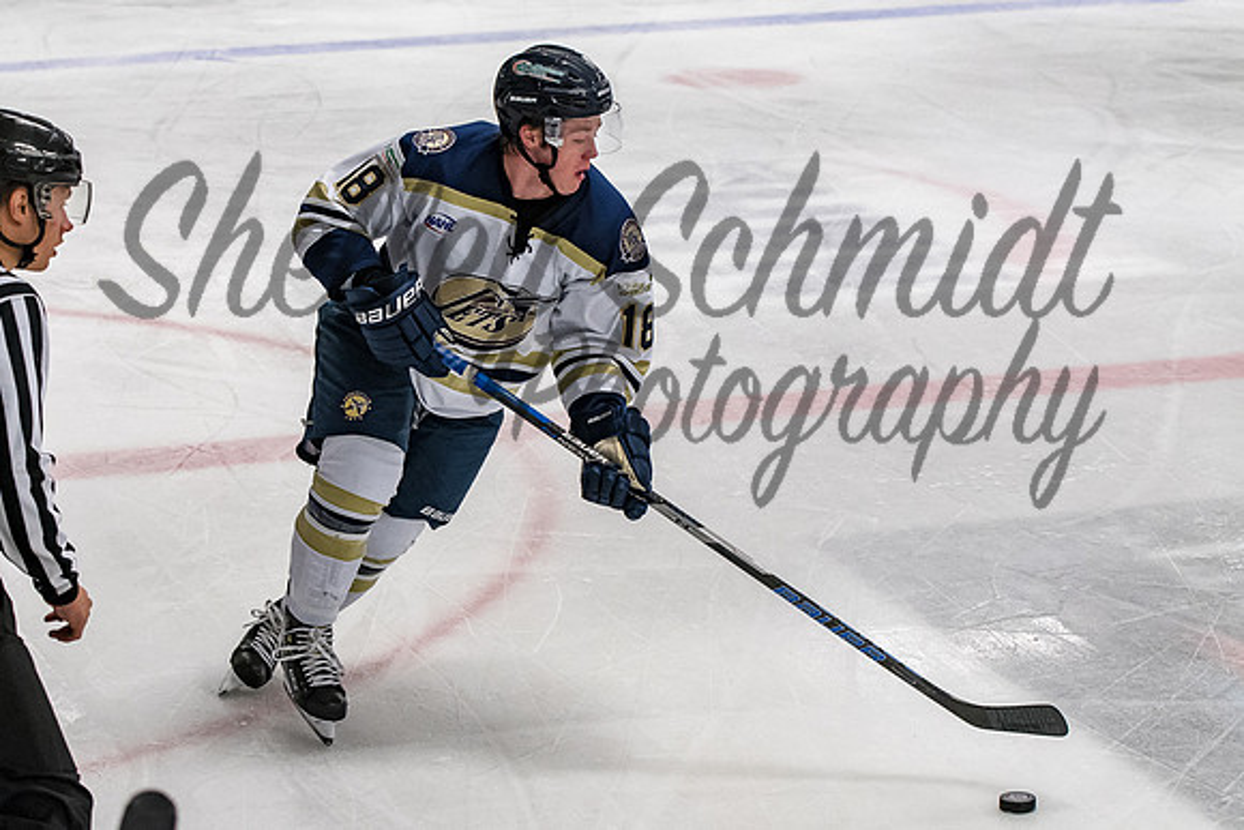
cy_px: 379
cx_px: 529
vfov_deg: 11.4
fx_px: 4174
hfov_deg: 16.9
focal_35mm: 121
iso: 2500
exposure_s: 1/800
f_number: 4
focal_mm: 70
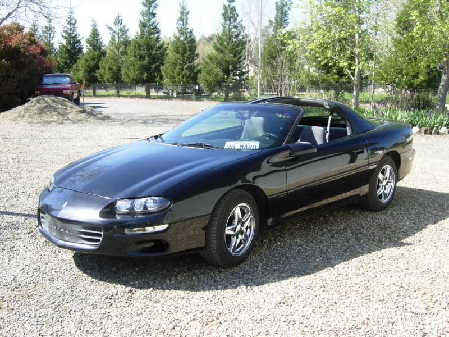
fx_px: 623
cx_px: 224
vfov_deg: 30.3
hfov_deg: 39.7
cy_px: 168
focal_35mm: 48
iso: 50
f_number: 4.3
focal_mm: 10.1
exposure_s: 1/203
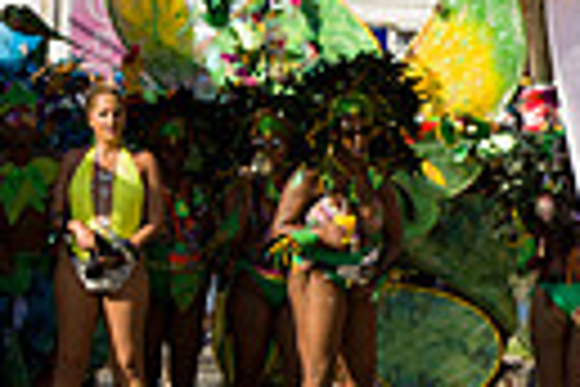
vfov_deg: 2.8
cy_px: 410
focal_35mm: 494
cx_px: 1232
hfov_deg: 4.1
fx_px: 7958
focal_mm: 110
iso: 100
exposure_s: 1/200
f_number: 7.1
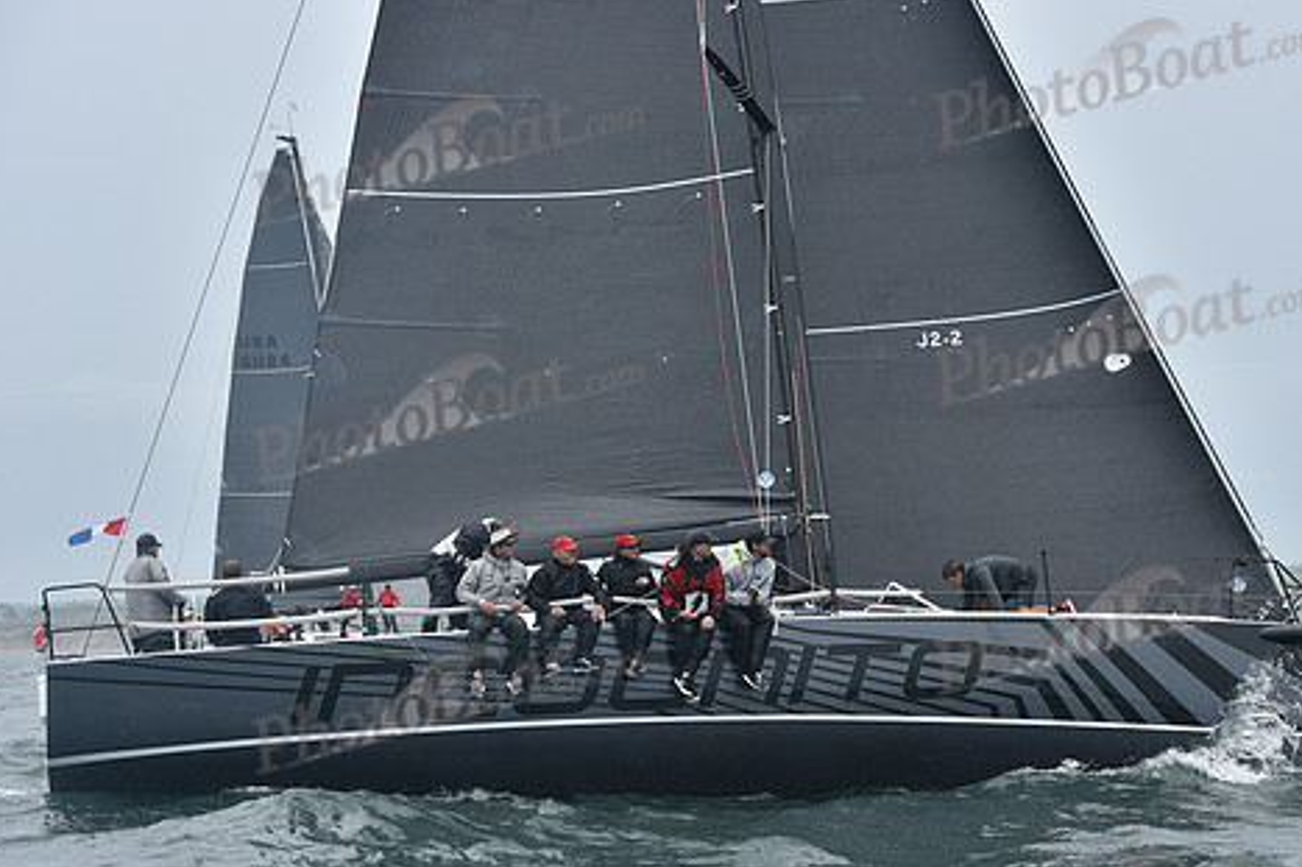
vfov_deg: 15.7
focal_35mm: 87
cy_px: 517
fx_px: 3145
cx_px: 792
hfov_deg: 23.3
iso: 320
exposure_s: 1/1000
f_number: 7.1
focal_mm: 70
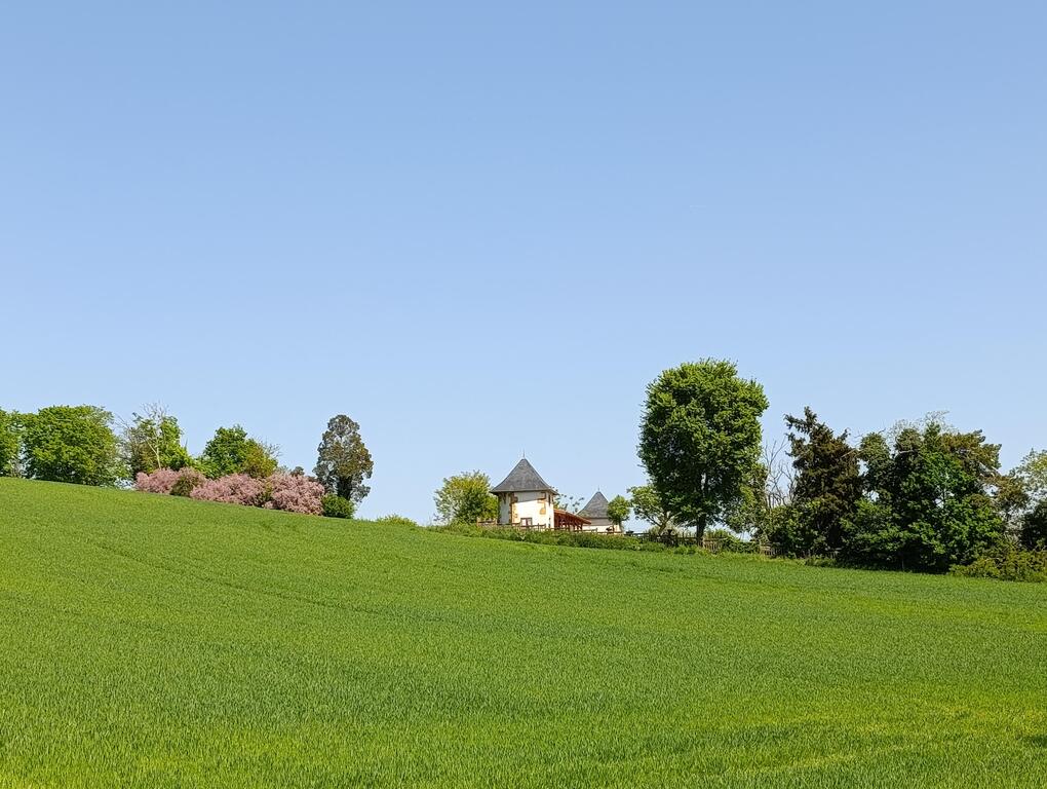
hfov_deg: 28.5
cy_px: 394
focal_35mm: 68
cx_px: 524
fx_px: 2060
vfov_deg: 21.7
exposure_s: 1/452
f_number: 1.7
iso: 50
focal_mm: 6.11
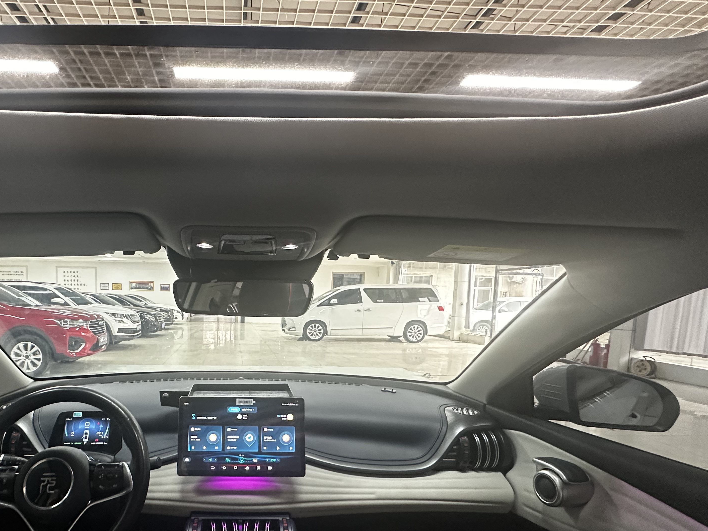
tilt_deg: -5.6
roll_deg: -0.6
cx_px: 244
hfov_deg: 79.4
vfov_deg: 64.8
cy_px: 339
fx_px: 409
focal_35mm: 20
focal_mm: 2.22
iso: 640
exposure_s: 1/52
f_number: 2.2
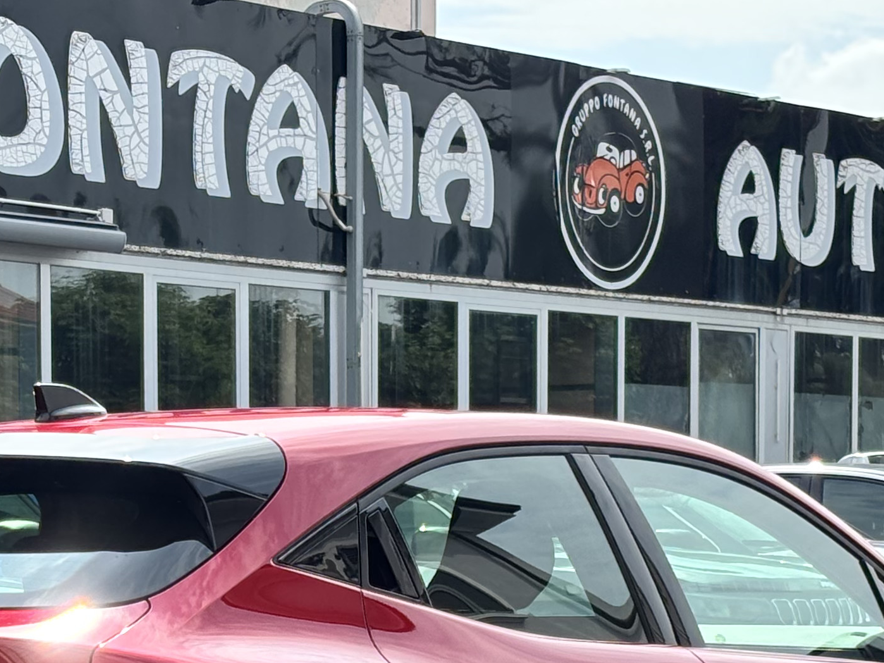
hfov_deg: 13.1
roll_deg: +0.5
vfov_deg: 9.8
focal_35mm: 150
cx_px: 297
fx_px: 3830
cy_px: 721
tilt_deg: -3.5
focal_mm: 5.96
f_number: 1.6
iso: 40
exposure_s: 1/1751
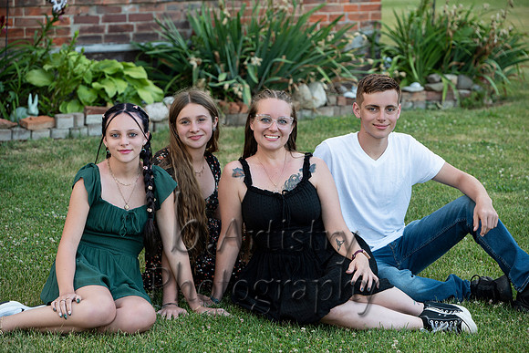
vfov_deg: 10.2
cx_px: 264
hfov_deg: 15.2
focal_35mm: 135
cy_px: 176
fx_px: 1984
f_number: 5
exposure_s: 1/125
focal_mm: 135
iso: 200
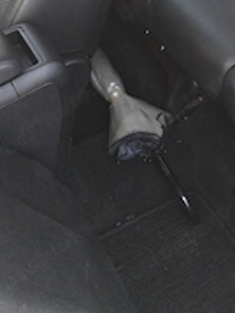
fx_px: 587
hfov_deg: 21.7
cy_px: 9
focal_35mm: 65
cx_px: 242
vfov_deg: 28.2
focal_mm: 4.75
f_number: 1.8
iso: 267
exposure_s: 1/50
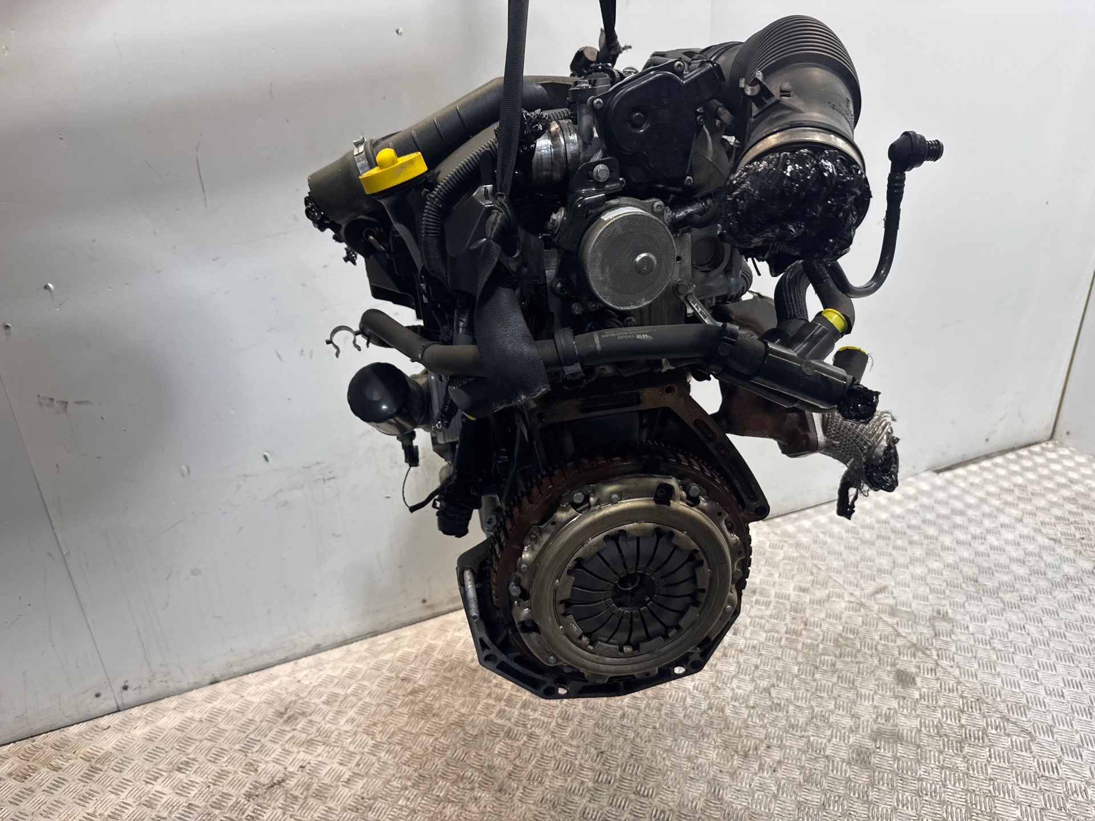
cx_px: 548
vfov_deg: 56.8
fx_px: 759
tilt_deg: -26.0
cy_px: 410
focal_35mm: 24
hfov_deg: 71.6
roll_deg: +0.5
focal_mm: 6.76
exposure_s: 1/100
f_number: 1.78
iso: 64
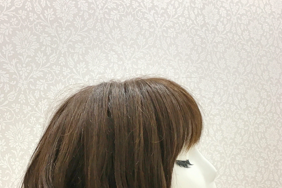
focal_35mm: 48
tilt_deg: +4.0
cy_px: 187
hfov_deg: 41.0
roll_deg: -2.8
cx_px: 122
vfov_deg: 26.6
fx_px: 376
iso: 64
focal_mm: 4.15
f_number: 2.2
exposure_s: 1/30
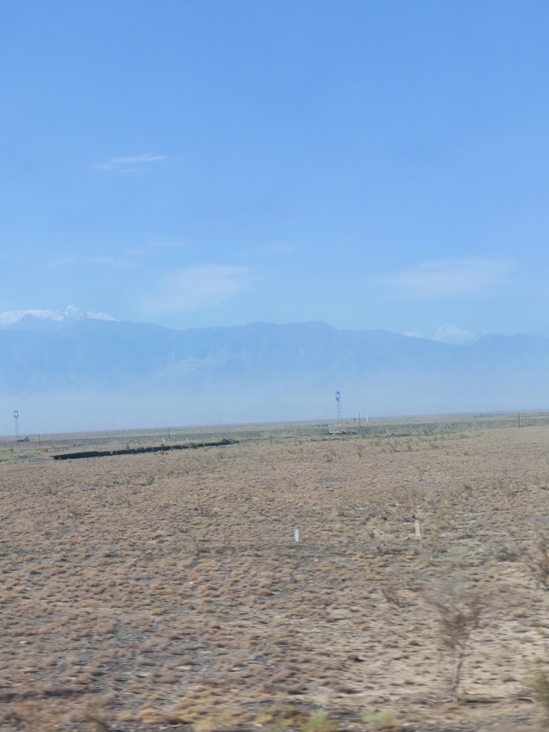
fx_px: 1544
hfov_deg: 20.0
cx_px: 131
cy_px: 367
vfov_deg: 26.7
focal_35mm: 73
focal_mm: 5.52
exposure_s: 1/320
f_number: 1.95
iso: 50
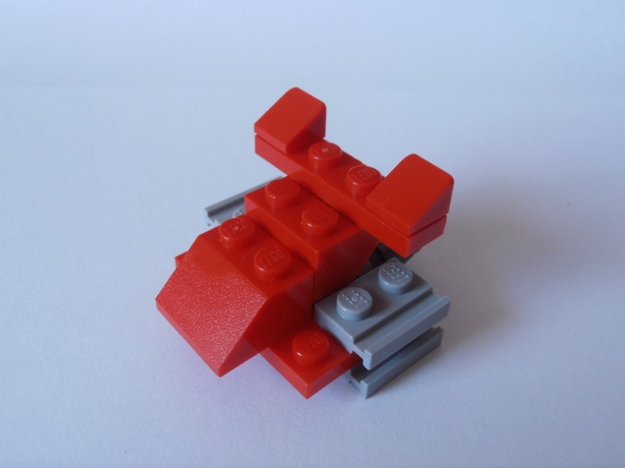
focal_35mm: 39
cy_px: 225
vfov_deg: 36.8
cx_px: 306
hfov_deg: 47.9
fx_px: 704
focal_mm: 6.61
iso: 125
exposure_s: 1/30
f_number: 3.9
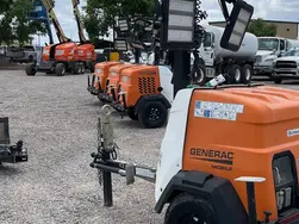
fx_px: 492
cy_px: 107
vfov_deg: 25.6
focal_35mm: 57
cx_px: 212
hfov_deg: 33.3
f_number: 1.6
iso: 50
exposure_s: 1/3745
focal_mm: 5.1
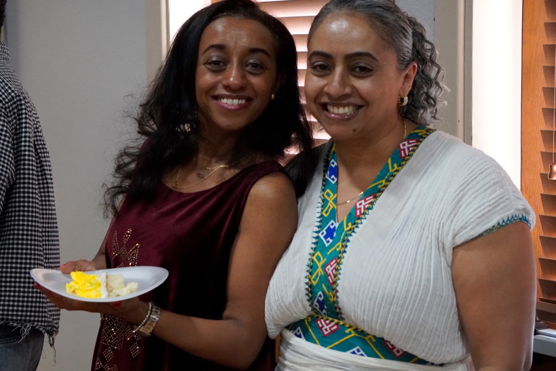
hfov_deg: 22.7
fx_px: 1383
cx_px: 270
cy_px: 193
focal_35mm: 90
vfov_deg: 15.3
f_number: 4.5
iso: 5000
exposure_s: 1/160
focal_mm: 55
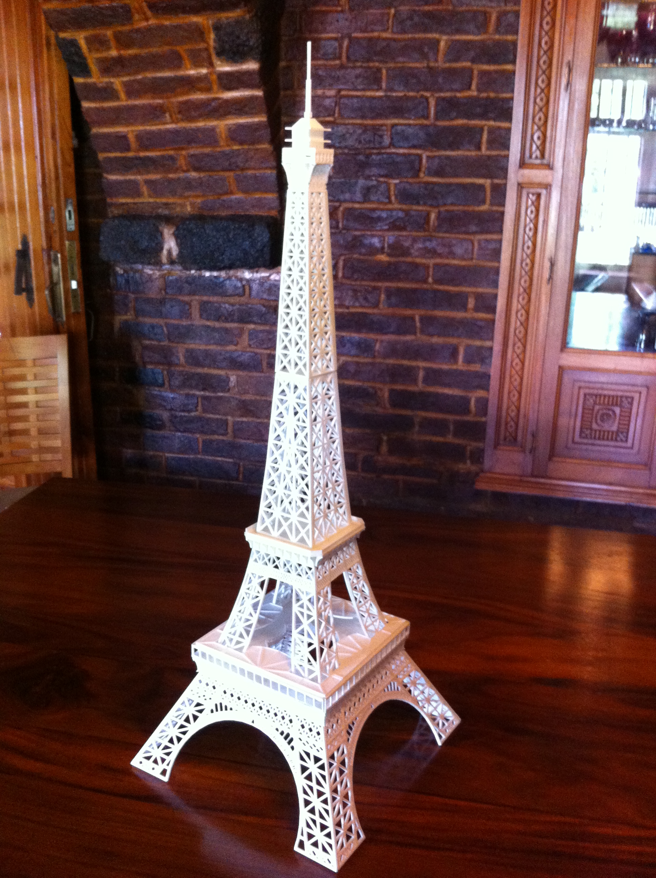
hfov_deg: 40.6
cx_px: 328
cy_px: 439
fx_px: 887
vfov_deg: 52.7
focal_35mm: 35
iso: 400
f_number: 2.8
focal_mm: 3.85
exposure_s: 1/15
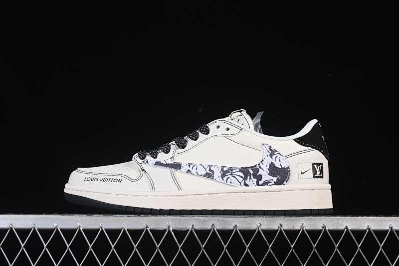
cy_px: 133
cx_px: 200
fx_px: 831
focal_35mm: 75
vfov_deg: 18.2
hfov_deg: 27.0
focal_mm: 50
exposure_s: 1/80
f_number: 8
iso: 160
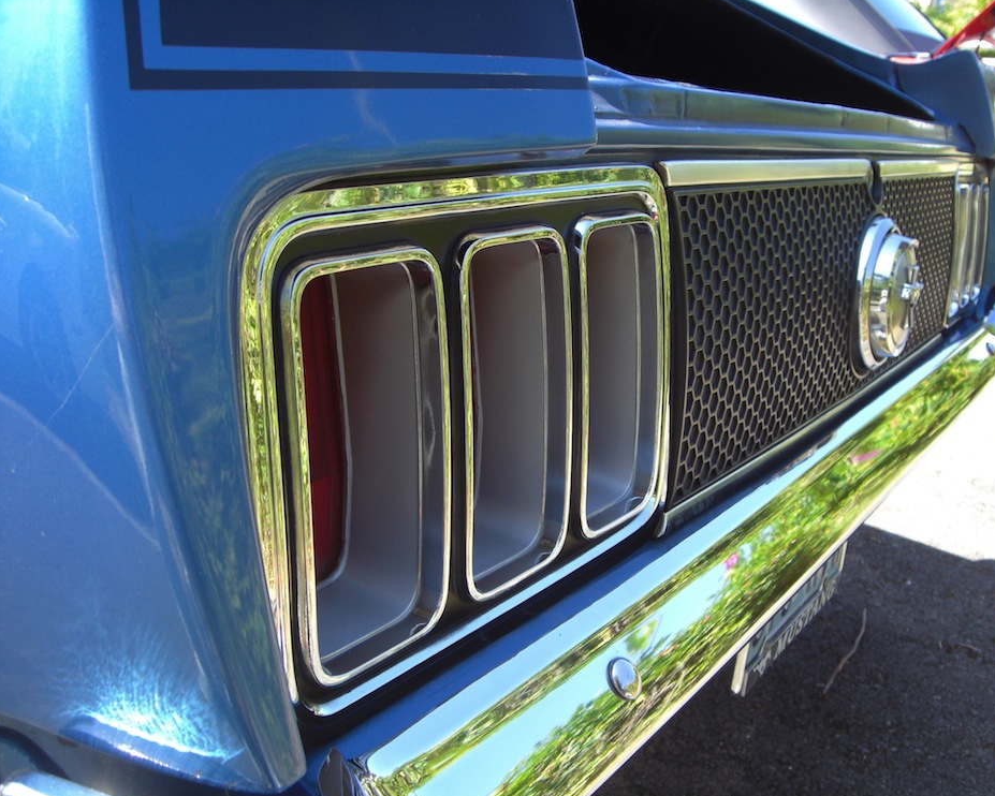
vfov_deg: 37.3
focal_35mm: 40
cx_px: 533
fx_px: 1178
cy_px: 399
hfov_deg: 45.8
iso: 64
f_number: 2.7
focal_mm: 6.2
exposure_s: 1/200
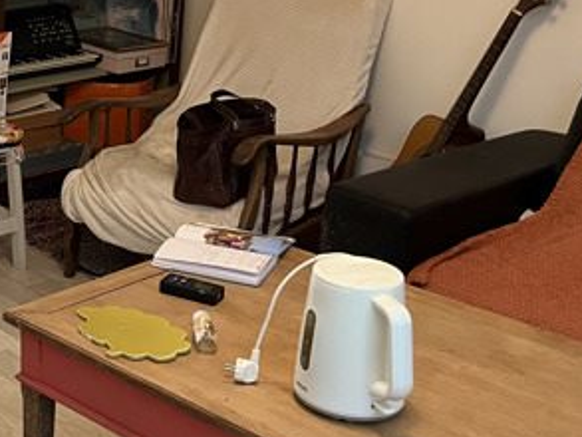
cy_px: 103
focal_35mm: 71
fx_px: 1194
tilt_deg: -16.0
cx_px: -127
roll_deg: -0.2
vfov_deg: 20.6
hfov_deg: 24.6
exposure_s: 1/50
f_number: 1.6
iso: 320
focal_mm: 5.1
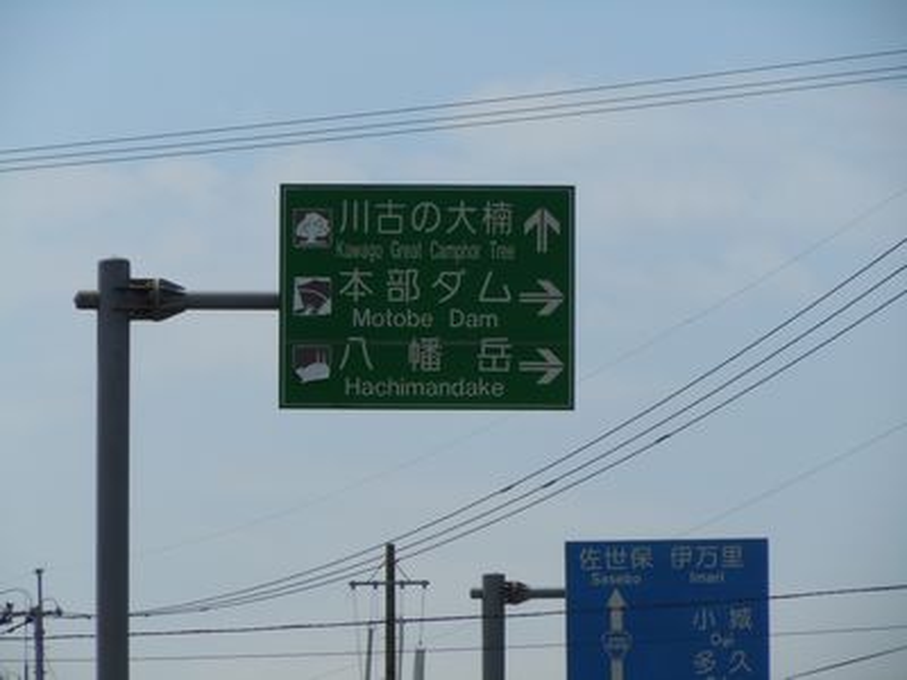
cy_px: 340
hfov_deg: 10.1
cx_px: 454
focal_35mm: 196
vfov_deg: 7.6
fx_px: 5136
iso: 100
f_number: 5.6
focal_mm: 35
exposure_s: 1/1000
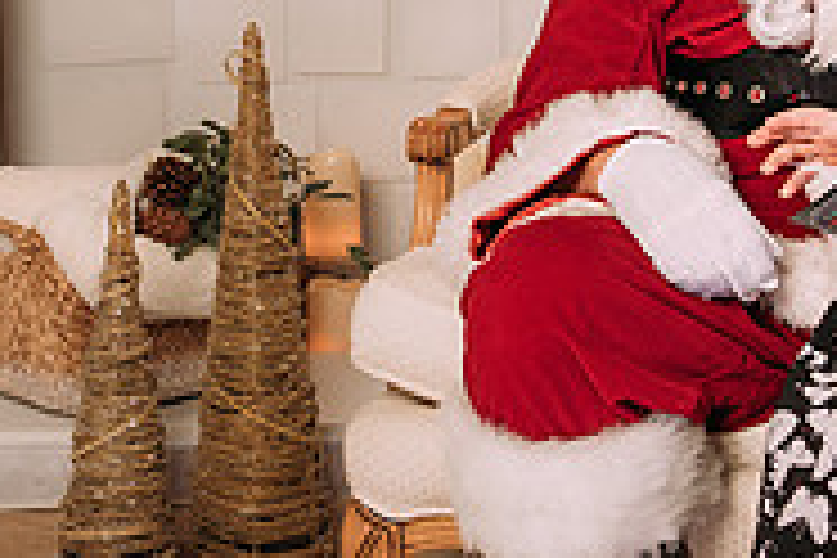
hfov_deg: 16.8
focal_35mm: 122
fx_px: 2836
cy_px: 92
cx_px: 462
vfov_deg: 11.2
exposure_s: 1/100
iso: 100
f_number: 5.6
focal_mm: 35
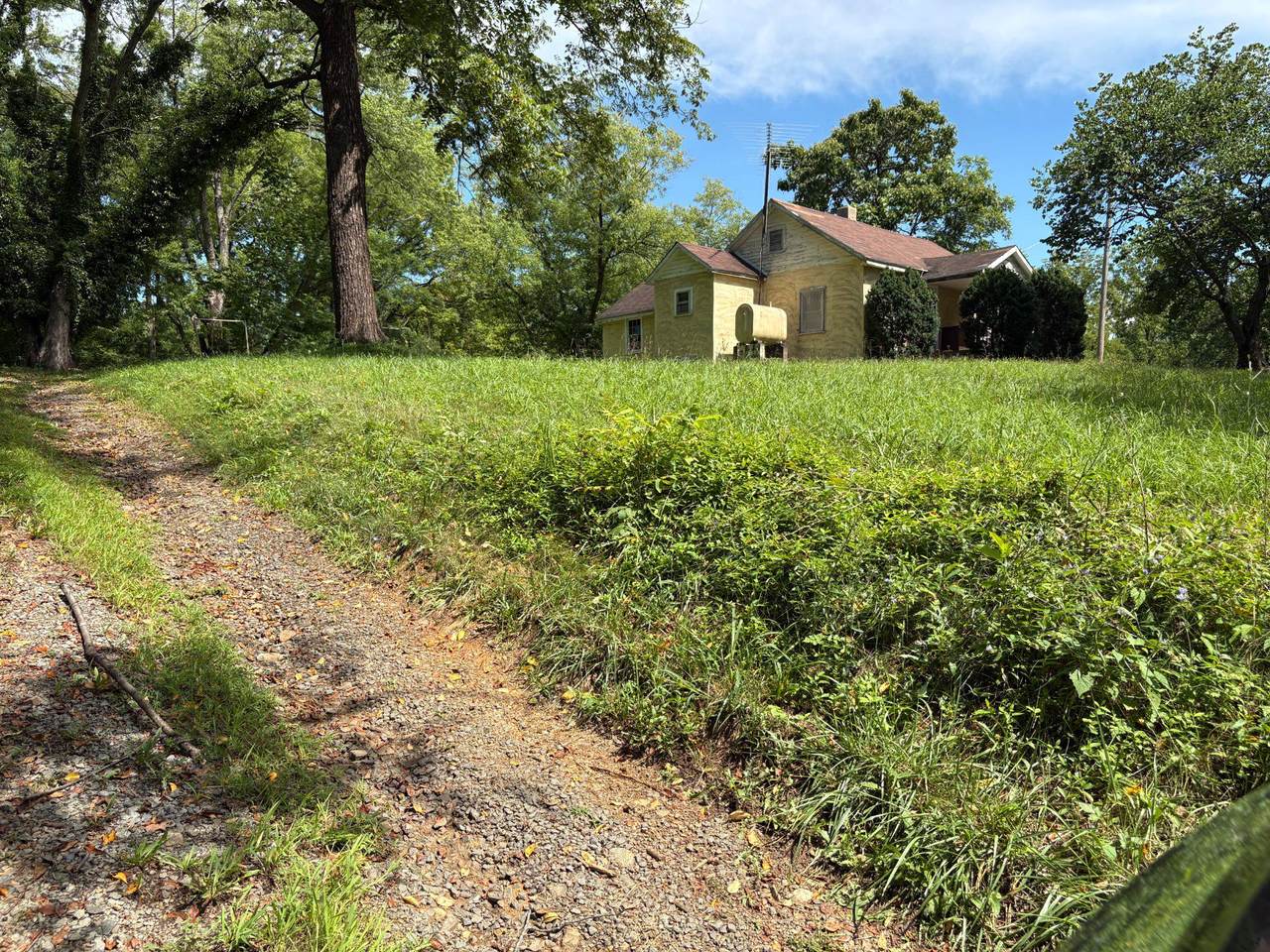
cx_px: 635
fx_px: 954
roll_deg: +1.6
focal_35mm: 26
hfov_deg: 67.3
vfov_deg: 53.1
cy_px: 476
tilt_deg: -1.6
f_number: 1.6
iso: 50
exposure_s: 1/1751
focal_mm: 5.96
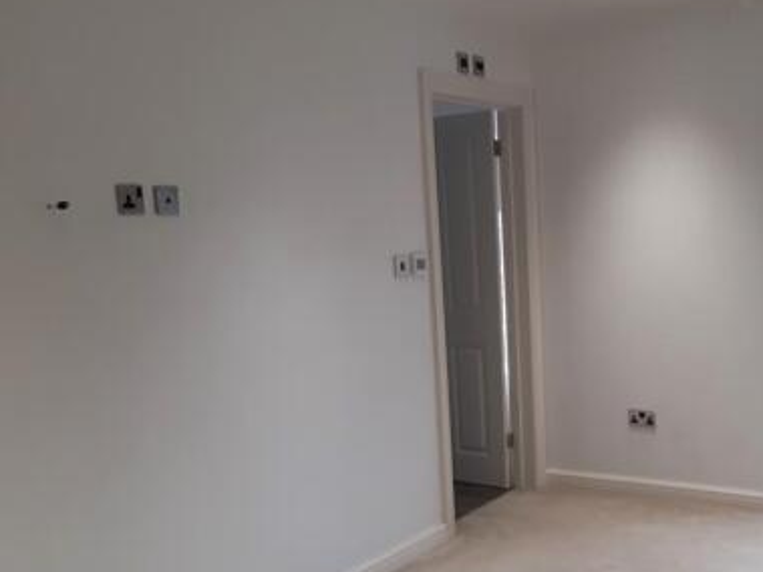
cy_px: 384
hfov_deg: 45.5
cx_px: 553
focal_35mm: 40
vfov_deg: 35.6
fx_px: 881
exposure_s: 1/50
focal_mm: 3.92
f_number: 1.7
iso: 64
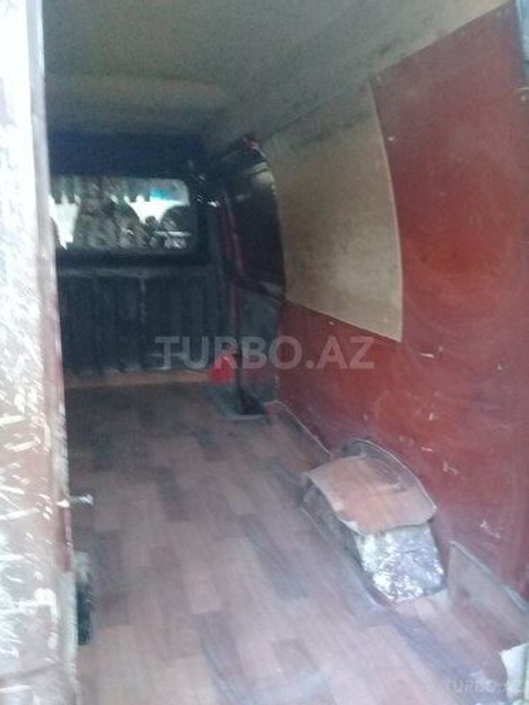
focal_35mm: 31
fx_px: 632
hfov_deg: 45.4
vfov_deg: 58.4
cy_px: 352
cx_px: 264
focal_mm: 3.3
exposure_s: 1/17
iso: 500
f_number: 2.2
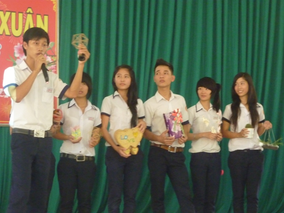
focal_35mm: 93
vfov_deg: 15.9
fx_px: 763
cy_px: 106
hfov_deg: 21.1
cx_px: 142
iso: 800
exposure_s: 1/15
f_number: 4.7
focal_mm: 15.3
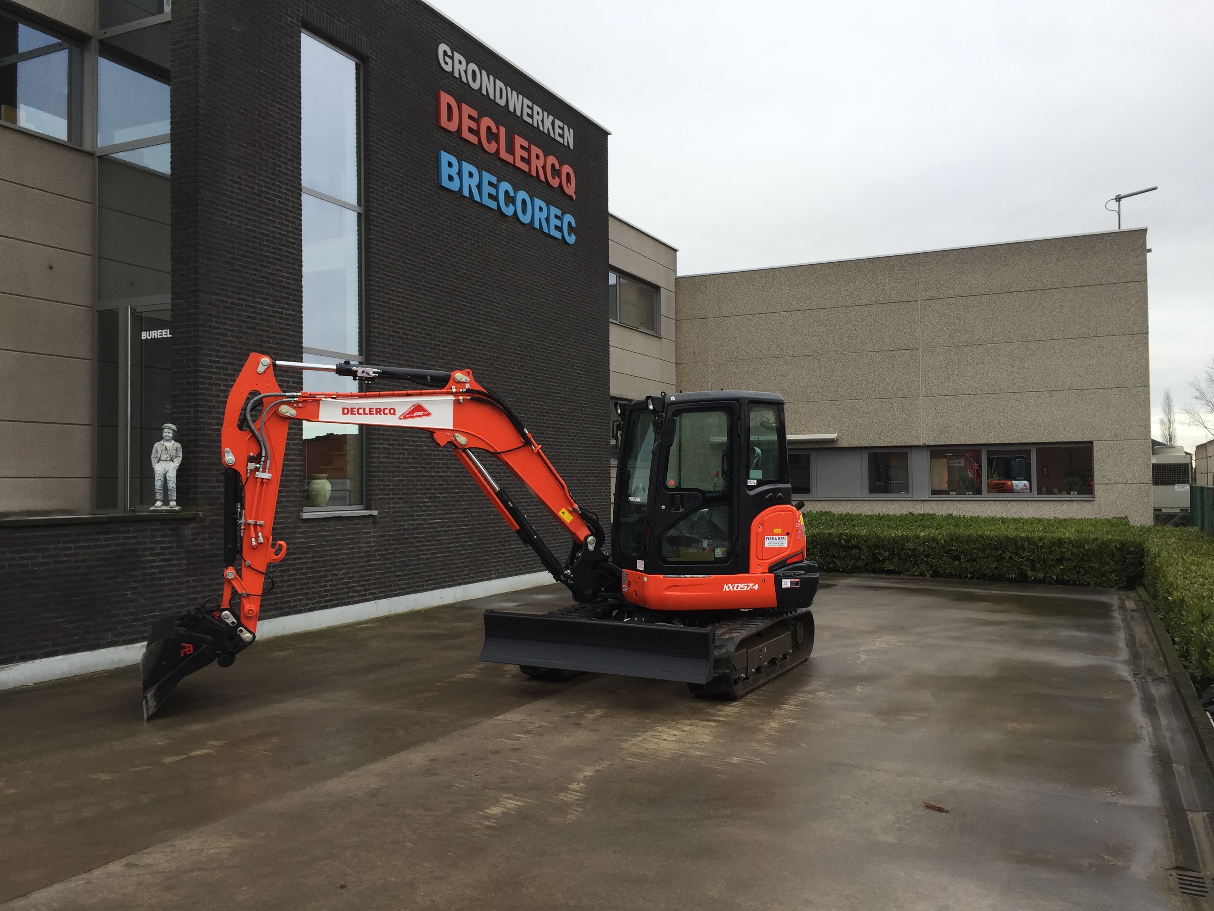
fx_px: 1017
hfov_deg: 61.7
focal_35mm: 29
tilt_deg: -0.6
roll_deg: +0.9
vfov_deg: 48.2
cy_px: 456
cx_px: 607
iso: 32
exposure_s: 1/235
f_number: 2.2
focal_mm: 4.15
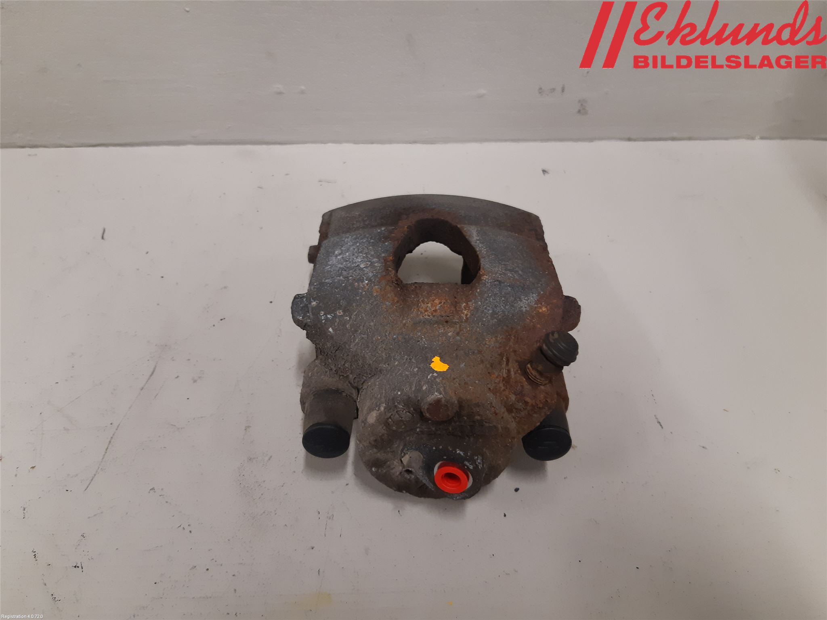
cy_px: 310
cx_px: 414
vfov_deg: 53.1
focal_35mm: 26
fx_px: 621
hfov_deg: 67.3
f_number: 1.7
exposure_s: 1/50
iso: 160
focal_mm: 3.93
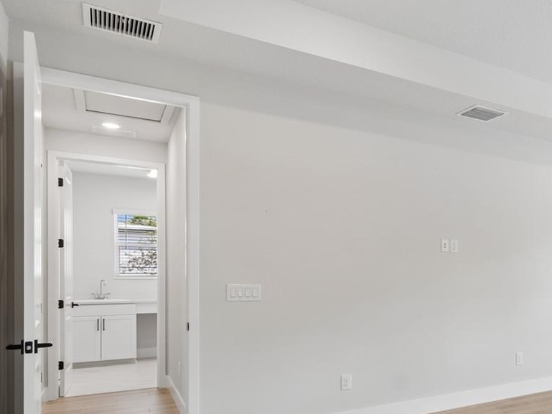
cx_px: 553
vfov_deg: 46.4
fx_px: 478
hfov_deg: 49.0
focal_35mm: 30
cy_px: 261
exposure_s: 1/30
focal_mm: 10
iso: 100
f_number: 7.1
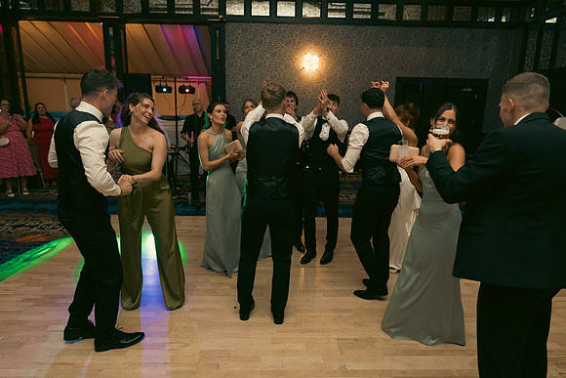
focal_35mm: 24
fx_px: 377
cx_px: 283
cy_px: 189
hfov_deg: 73.7
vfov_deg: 53.2
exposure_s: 1/200
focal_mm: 24
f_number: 3.5
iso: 2500
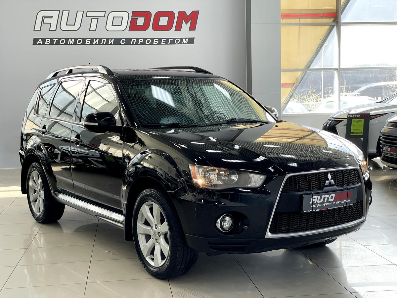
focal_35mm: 52
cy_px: 149
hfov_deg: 36.8
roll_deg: +1.1
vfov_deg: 28.0
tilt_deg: -4.6
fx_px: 596
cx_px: 198
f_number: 2
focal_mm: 6
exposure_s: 1/99
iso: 80
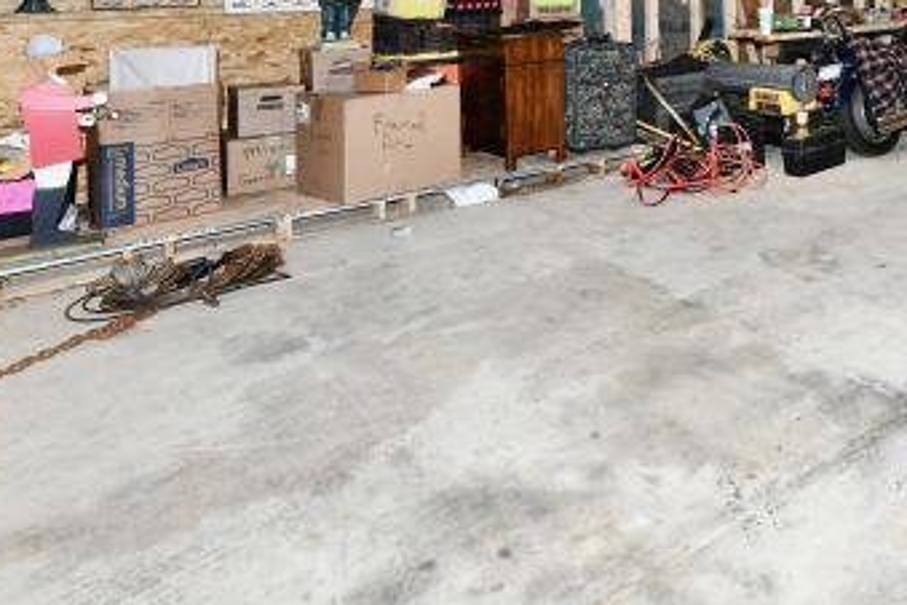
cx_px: 840
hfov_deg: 52.0
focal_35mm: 31
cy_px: -24
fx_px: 781
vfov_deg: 37.1
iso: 640
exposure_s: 1/60
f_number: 6.3
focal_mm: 14
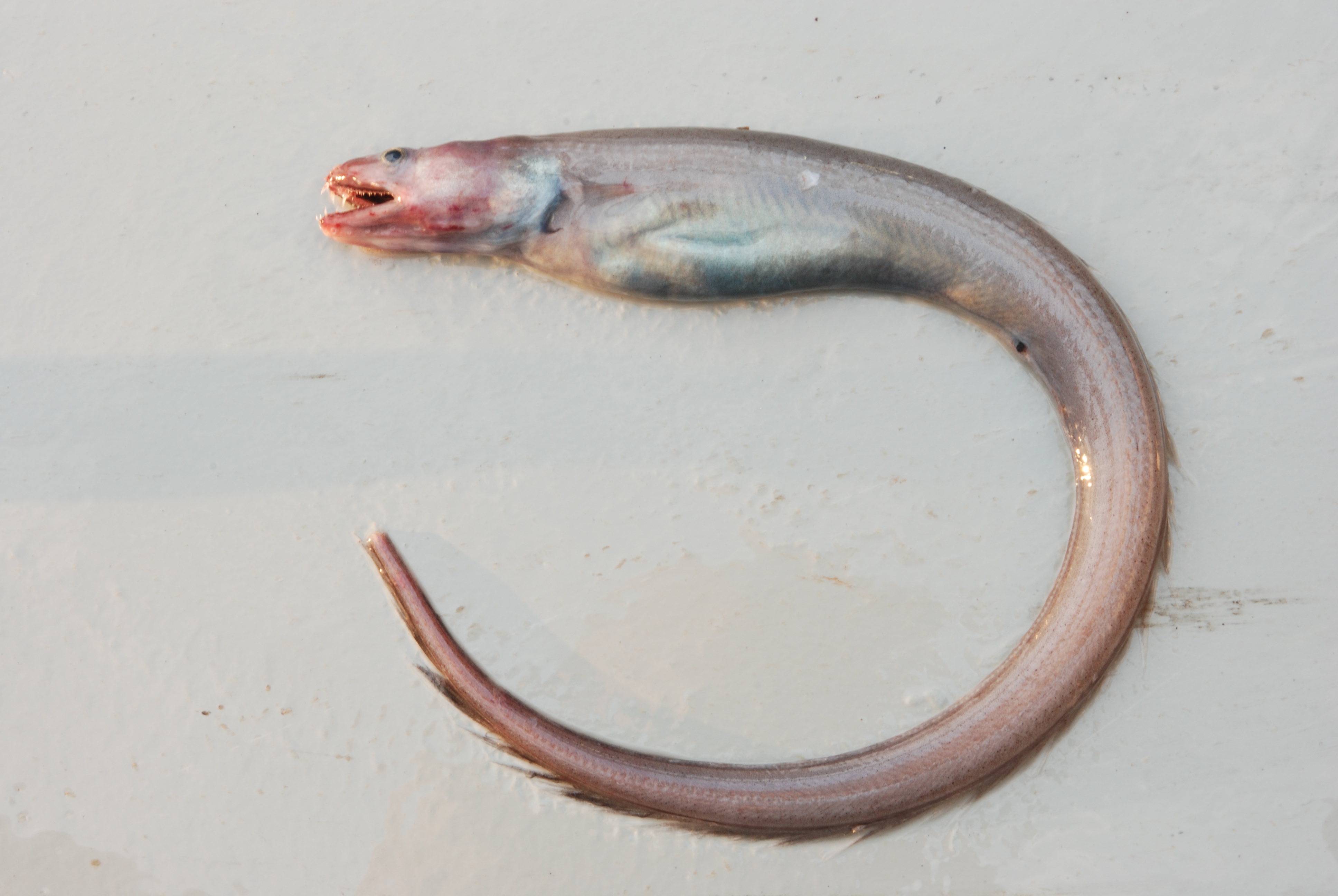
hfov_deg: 19.4
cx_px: 669
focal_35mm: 105
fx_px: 3907
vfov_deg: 13.1
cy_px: 448
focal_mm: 70
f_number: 20
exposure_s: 1/2
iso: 200
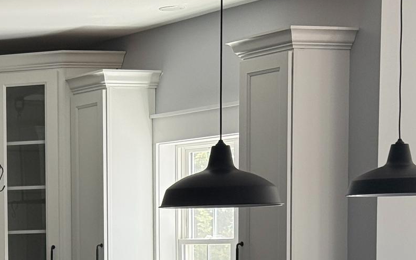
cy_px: 346
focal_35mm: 132
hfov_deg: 15.3
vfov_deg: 9.7
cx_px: -85
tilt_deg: -4.2
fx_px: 1496
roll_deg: +0.8
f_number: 1.78
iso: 200
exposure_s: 1/117
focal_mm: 6.76
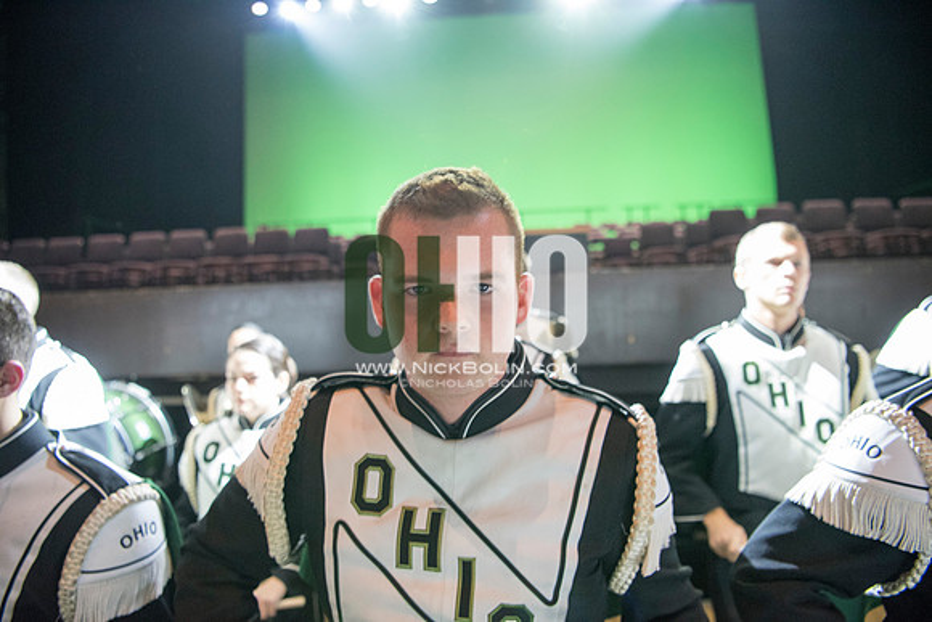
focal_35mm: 24
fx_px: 621
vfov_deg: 53.2
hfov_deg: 73.7
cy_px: 311
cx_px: 466
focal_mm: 24
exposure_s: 1/100
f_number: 2.8
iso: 4000
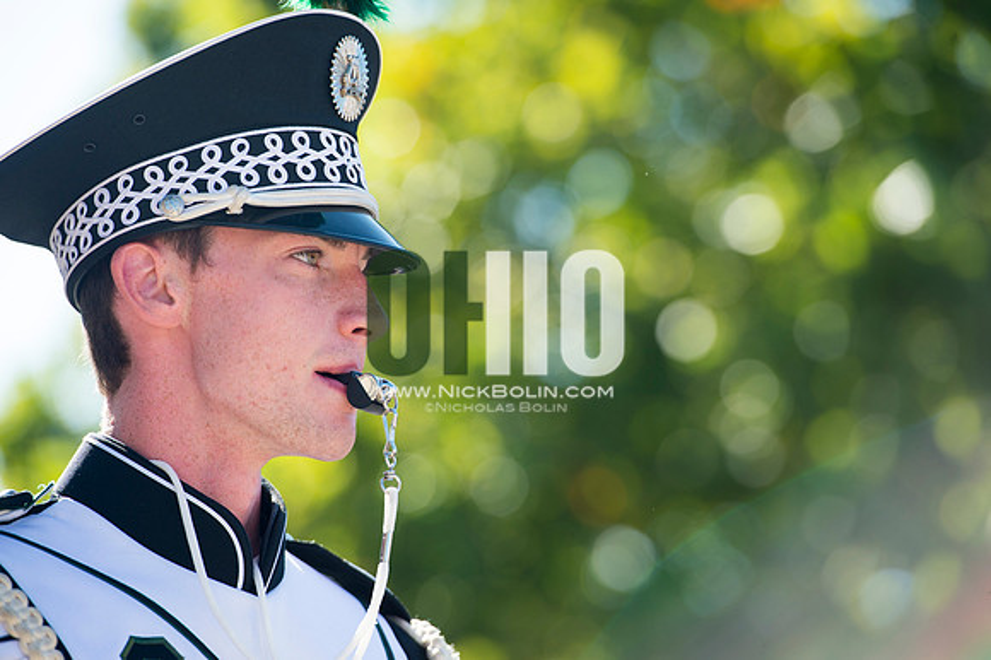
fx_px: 5502
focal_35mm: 200
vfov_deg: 6.9
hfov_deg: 10.3
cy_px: 330
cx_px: 496
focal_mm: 200
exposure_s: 1/1000
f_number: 4.5
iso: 200
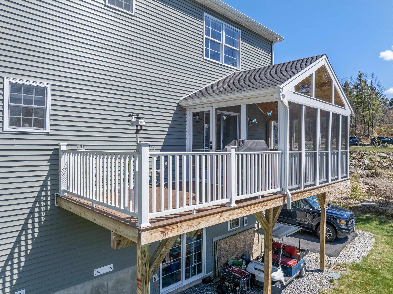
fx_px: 272
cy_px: 147
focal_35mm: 24
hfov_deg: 71.6
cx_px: 196
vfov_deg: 56.8
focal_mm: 12.29
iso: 110
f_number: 2.8
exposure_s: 1/2000
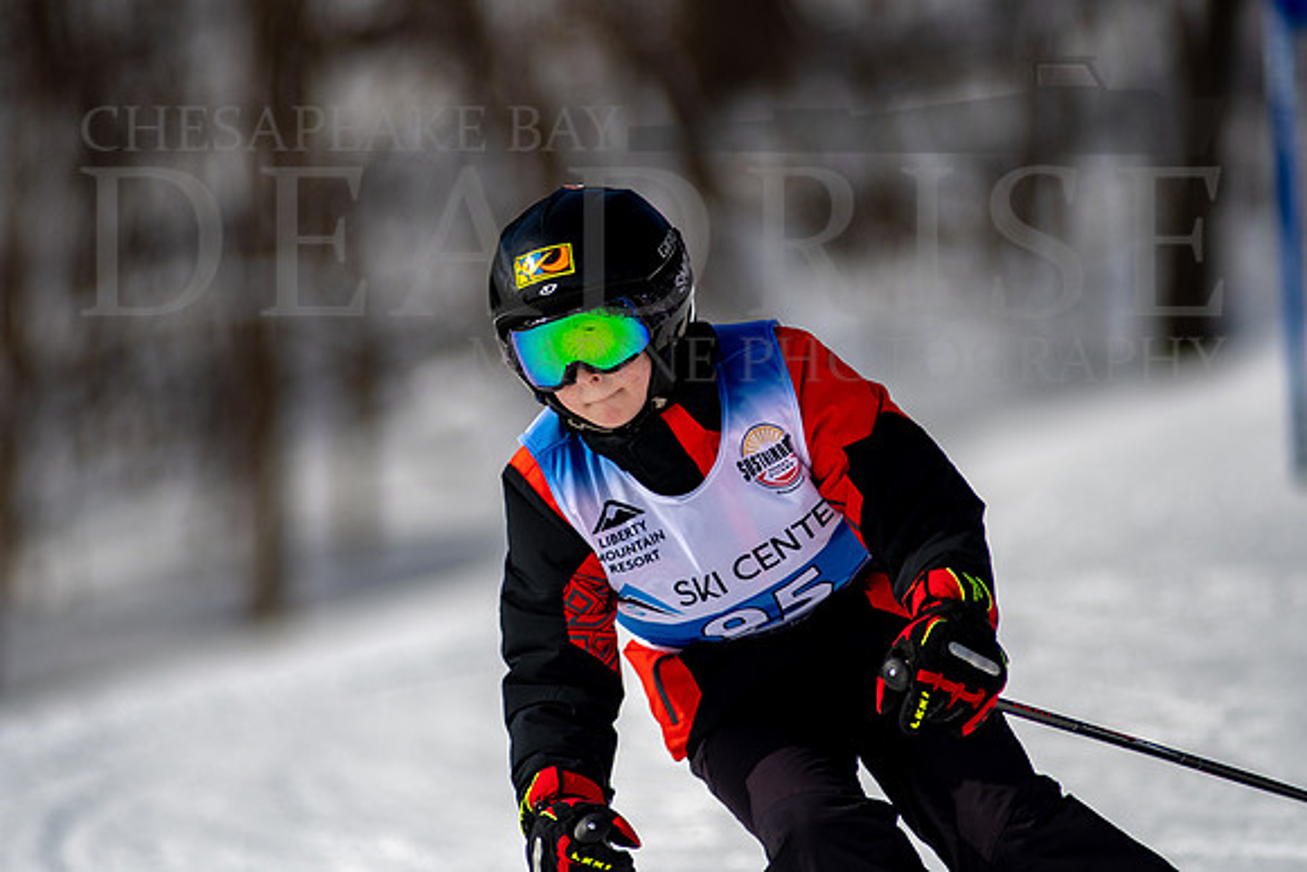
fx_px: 16341
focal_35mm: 450
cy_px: 436
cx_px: 654
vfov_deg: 3.1
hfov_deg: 4.6
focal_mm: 300
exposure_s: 1/6400
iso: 100
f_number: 2.8
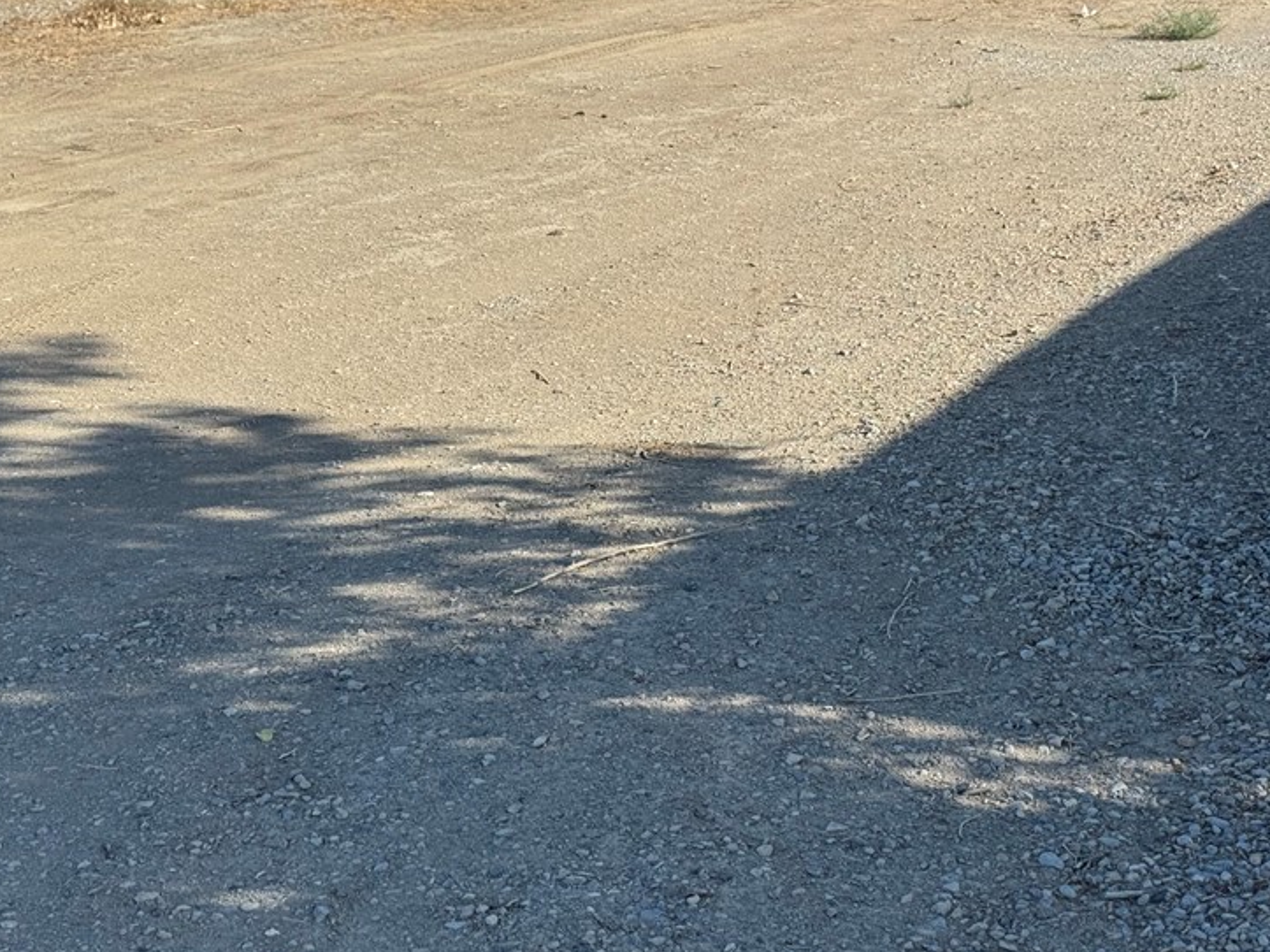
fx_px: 2494
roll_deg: +1.8
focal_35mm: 68
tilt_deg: -14.9
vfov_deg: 21.6
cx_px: 824
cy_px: 407
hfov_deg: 28.4
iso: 64
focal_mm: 6.76
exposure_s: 1/4310
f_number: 1.78
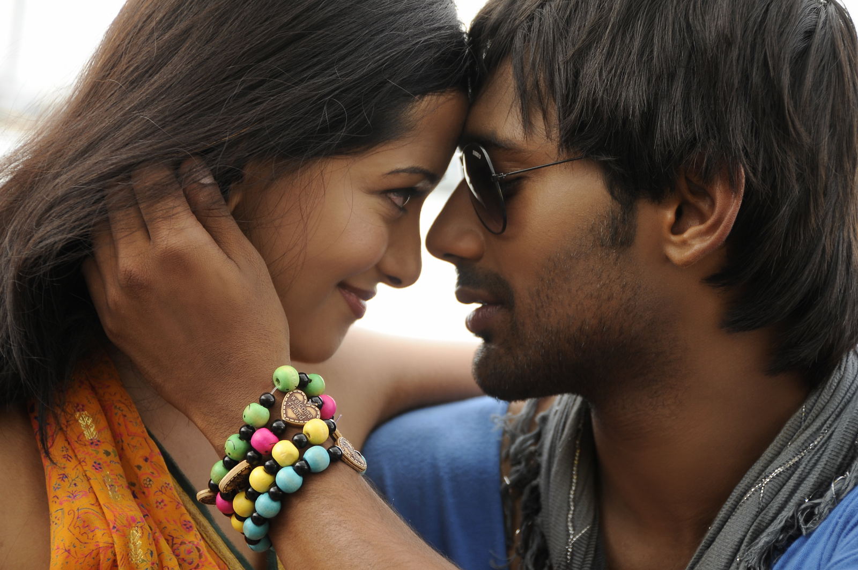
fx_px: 2678
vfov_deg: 12.1
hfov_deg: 18.2
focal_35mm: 112
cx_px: 429
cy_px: 285
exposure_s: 1/125
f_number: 5
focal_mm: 75
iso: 200
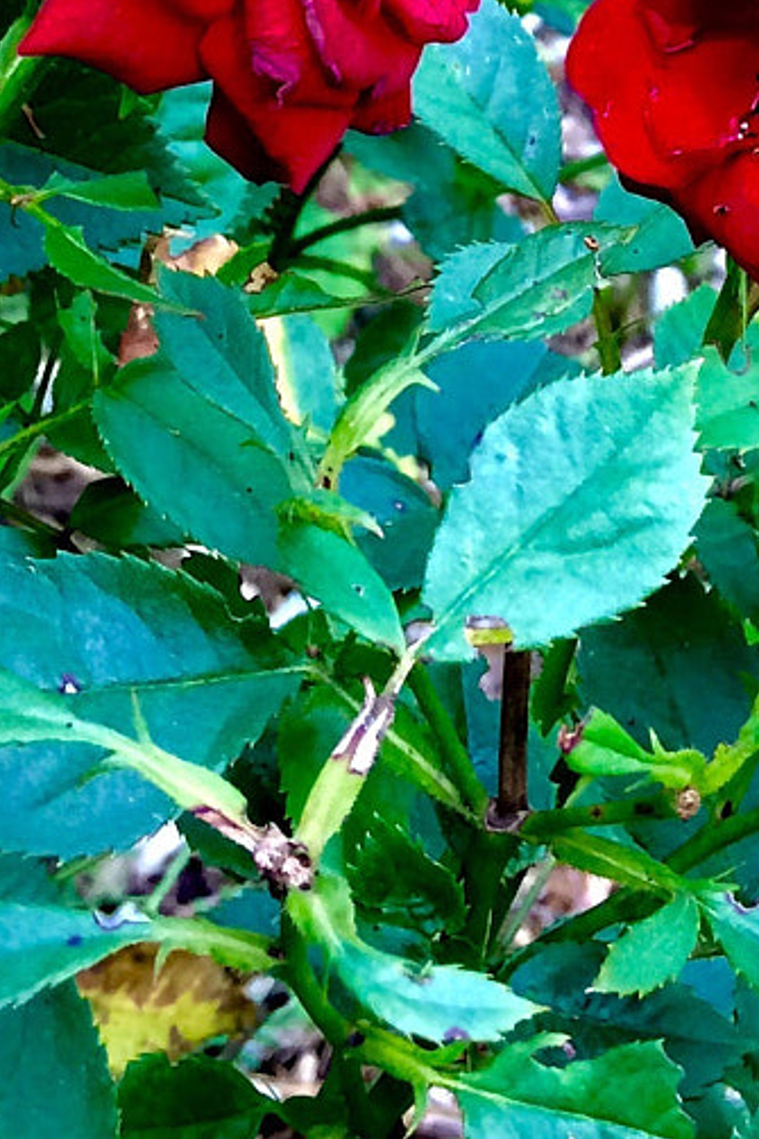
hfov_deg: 14.2
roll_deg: +1.4
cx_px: 329
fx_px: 3038
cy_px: -414
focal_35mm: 96
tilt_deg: -27.1
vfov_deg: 19.3
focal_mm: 4.15
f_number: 2.2
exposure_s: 1/40
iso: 32
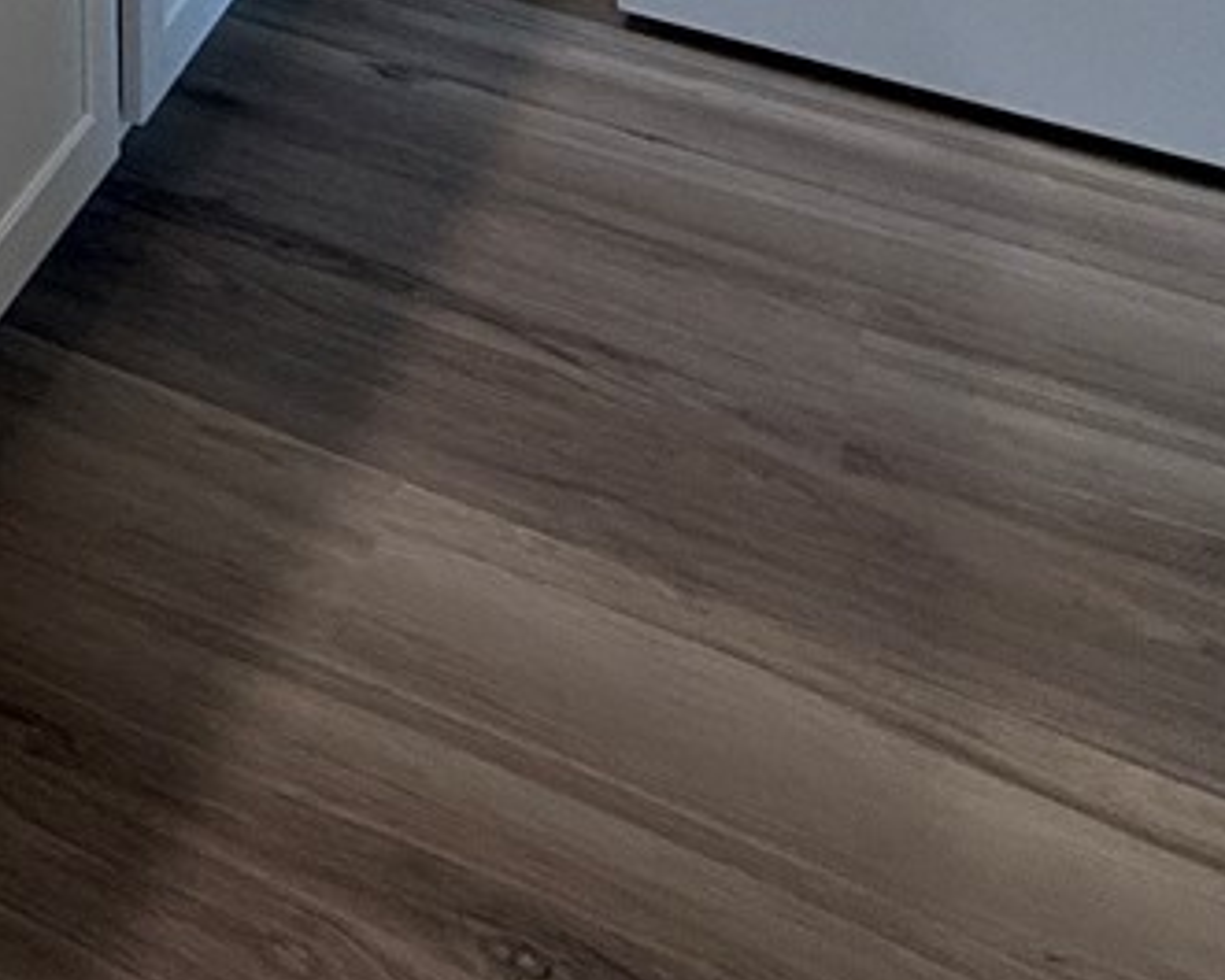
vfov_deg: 15.6
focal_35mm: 66
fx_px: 2394
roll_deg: +0.3
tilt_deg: +0.5
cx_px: -570
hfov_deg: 23.5
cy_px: -1217
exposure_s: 1/120
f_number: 2.2
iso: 100
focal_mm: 2.22
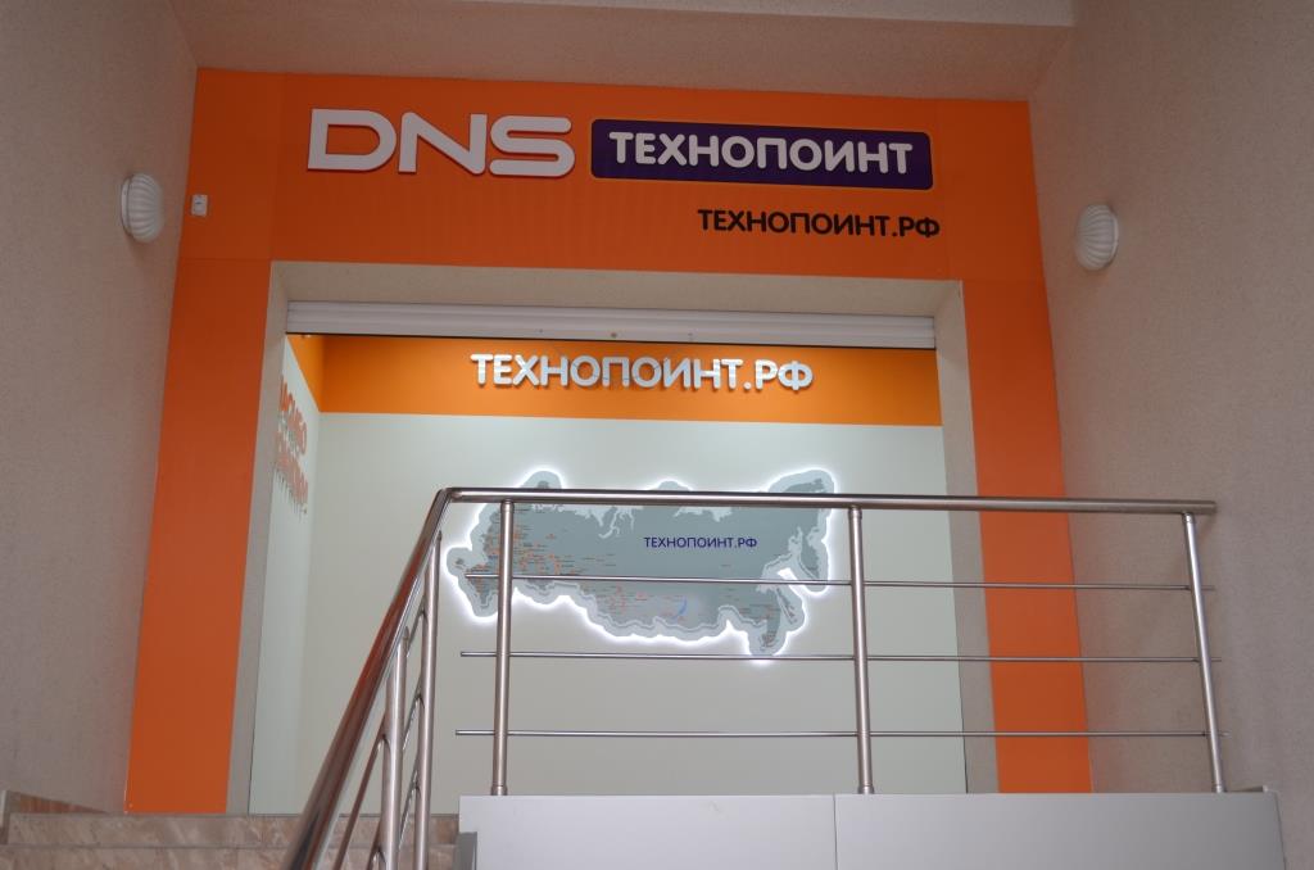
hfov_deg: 49.6
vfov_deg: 34.1
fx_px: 1420
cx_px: 657
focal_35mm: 39
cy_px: 435
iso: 400
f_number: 4.2
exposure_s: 1/60
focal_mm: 26
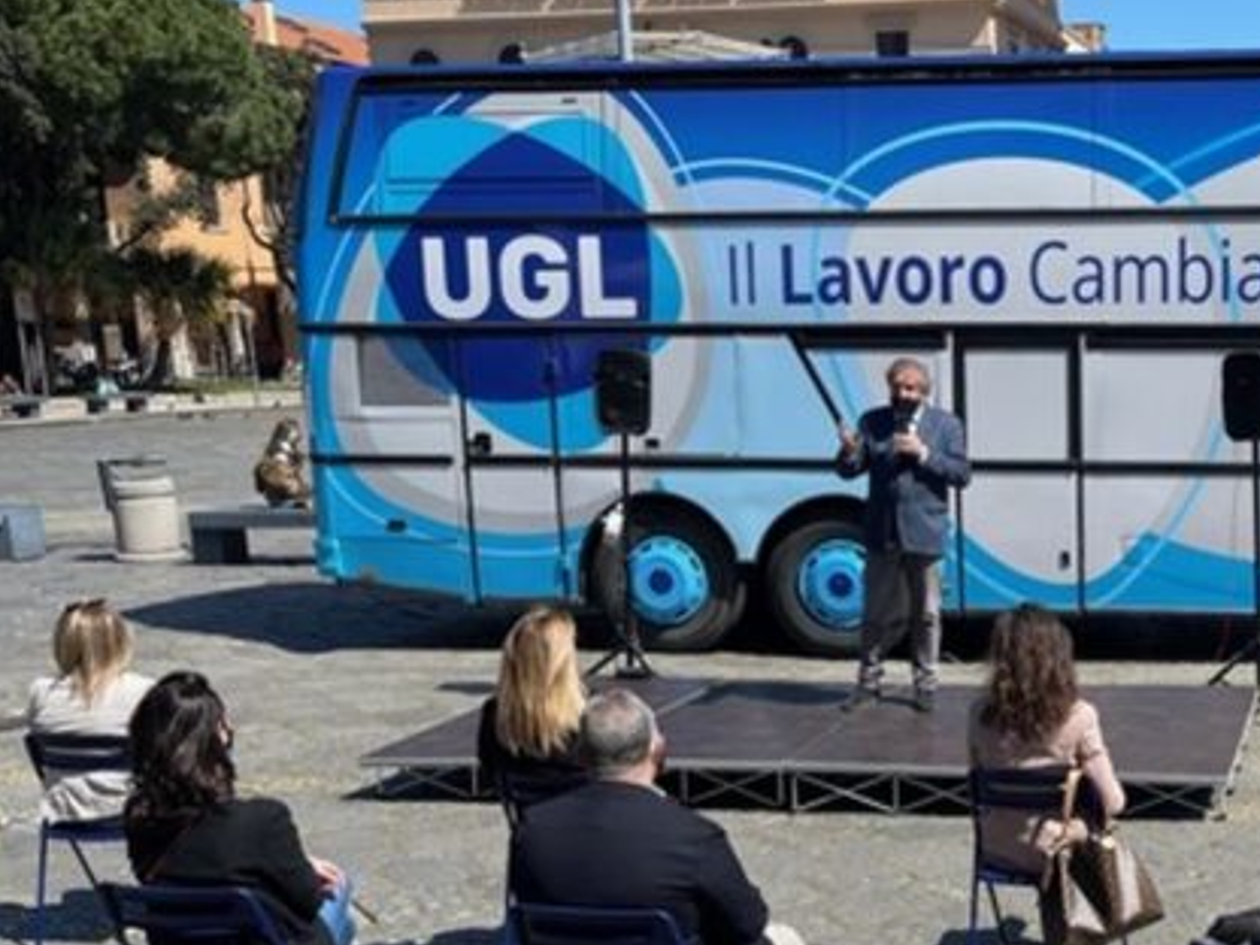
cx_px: 1160
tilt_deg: -12.7
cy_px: 660
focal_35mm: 48
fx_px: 1747
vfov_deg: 30.0
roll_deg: +0.8
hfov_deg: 36.9
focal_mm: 5.1
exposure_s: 1/2597
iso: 32
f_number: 1.6
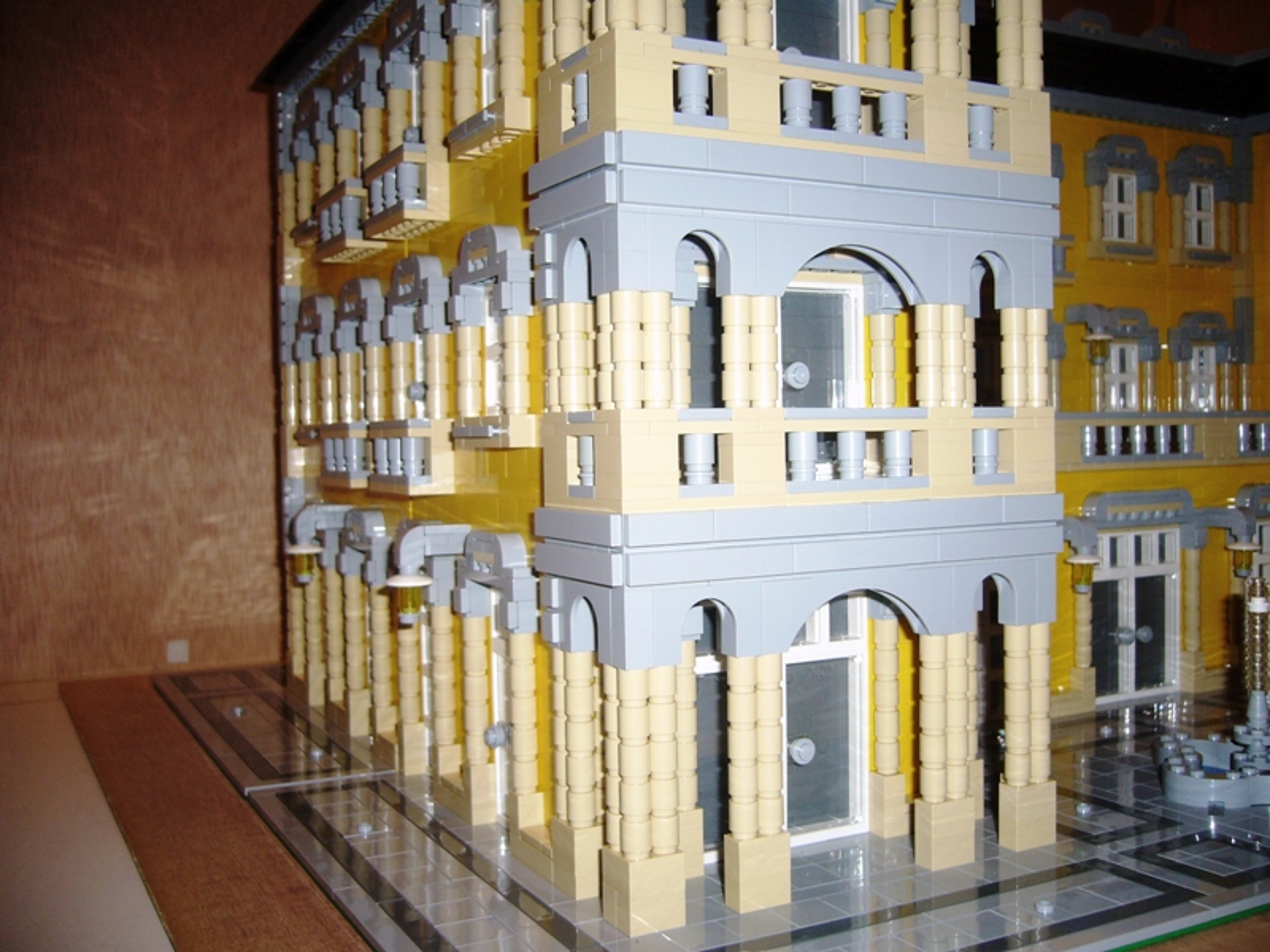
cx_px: 635
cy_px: 476
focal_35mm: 35
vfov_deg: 40.7
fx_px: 1284
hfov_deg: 52.6
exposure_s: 1/30
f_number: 2.8
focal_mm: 5.8
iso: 100
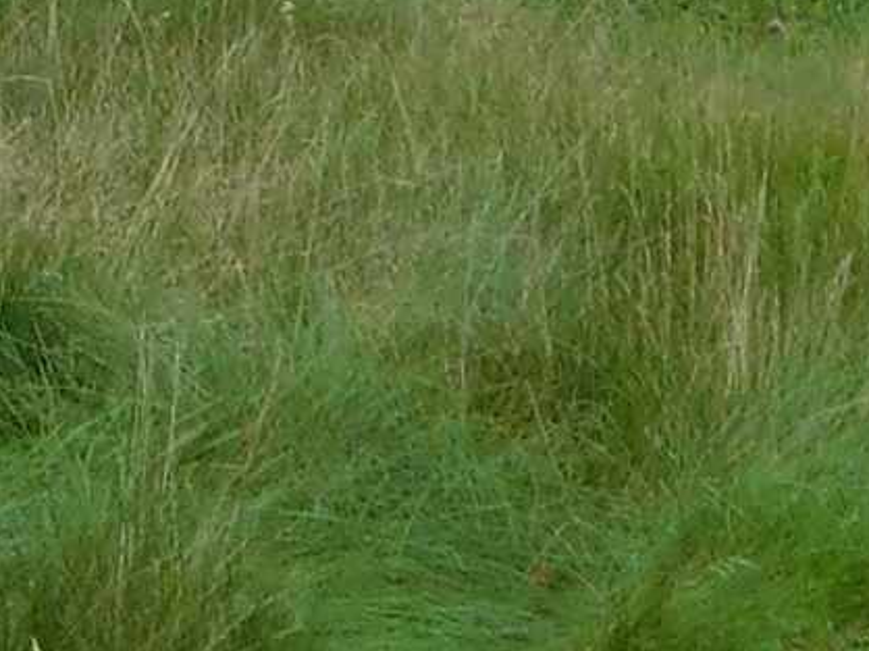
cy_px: -776
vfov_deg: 4.9
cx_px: -71
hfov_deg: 6.7
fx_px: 7376
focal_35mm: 294
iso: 125
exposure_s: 1/400
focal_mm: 7.1
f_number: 3.6
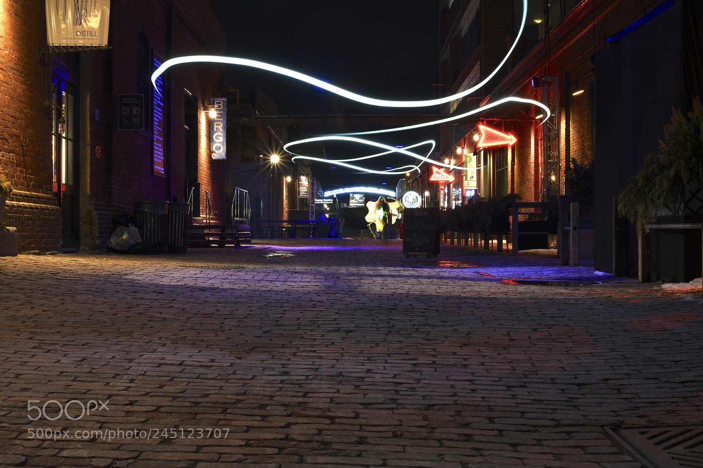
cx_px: 352
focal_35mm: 50
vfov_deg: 27.0
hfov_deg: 39.6
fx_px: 976
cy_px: 234
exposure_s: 10.4
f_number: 14
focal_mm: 50
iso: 64
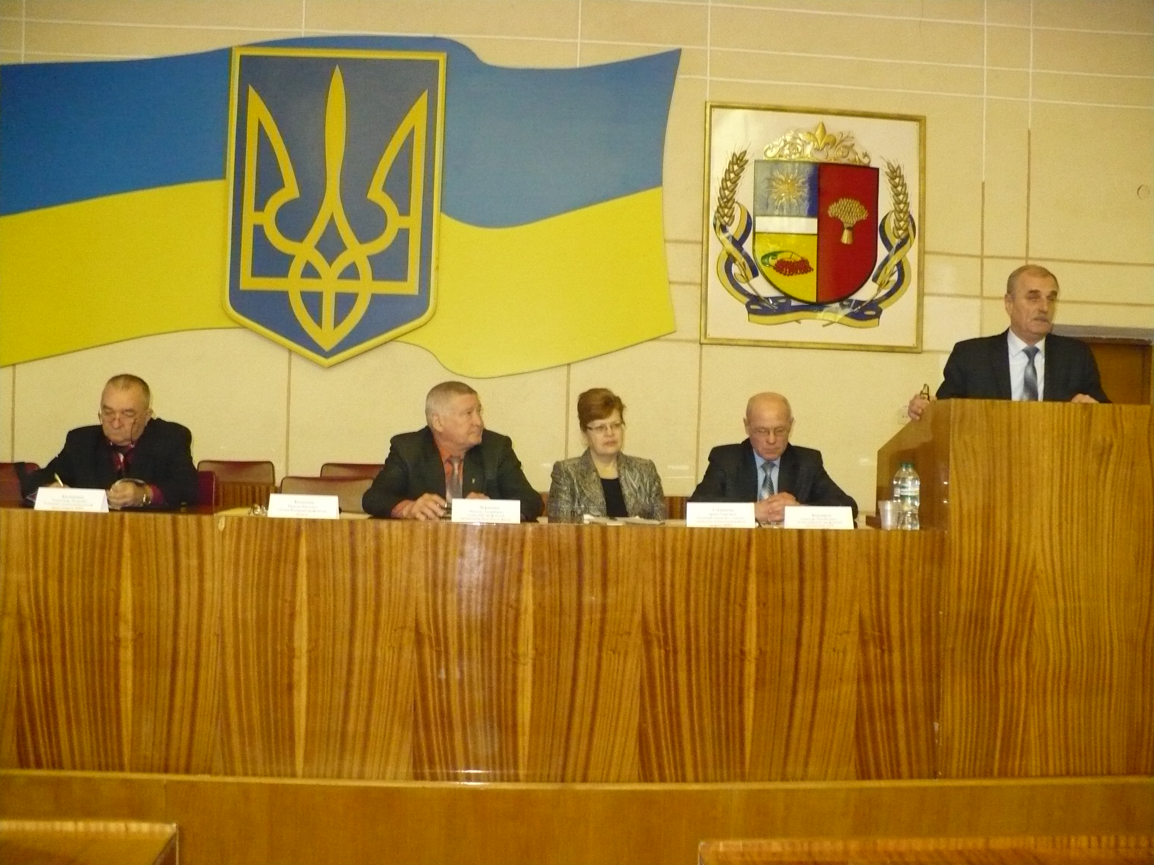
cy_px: 432
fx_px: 1233
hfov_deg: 50.1
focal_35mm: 37
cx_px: 577
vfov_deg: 38.7
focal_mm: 6.1
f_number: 2.8
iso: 640
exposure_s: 1/30
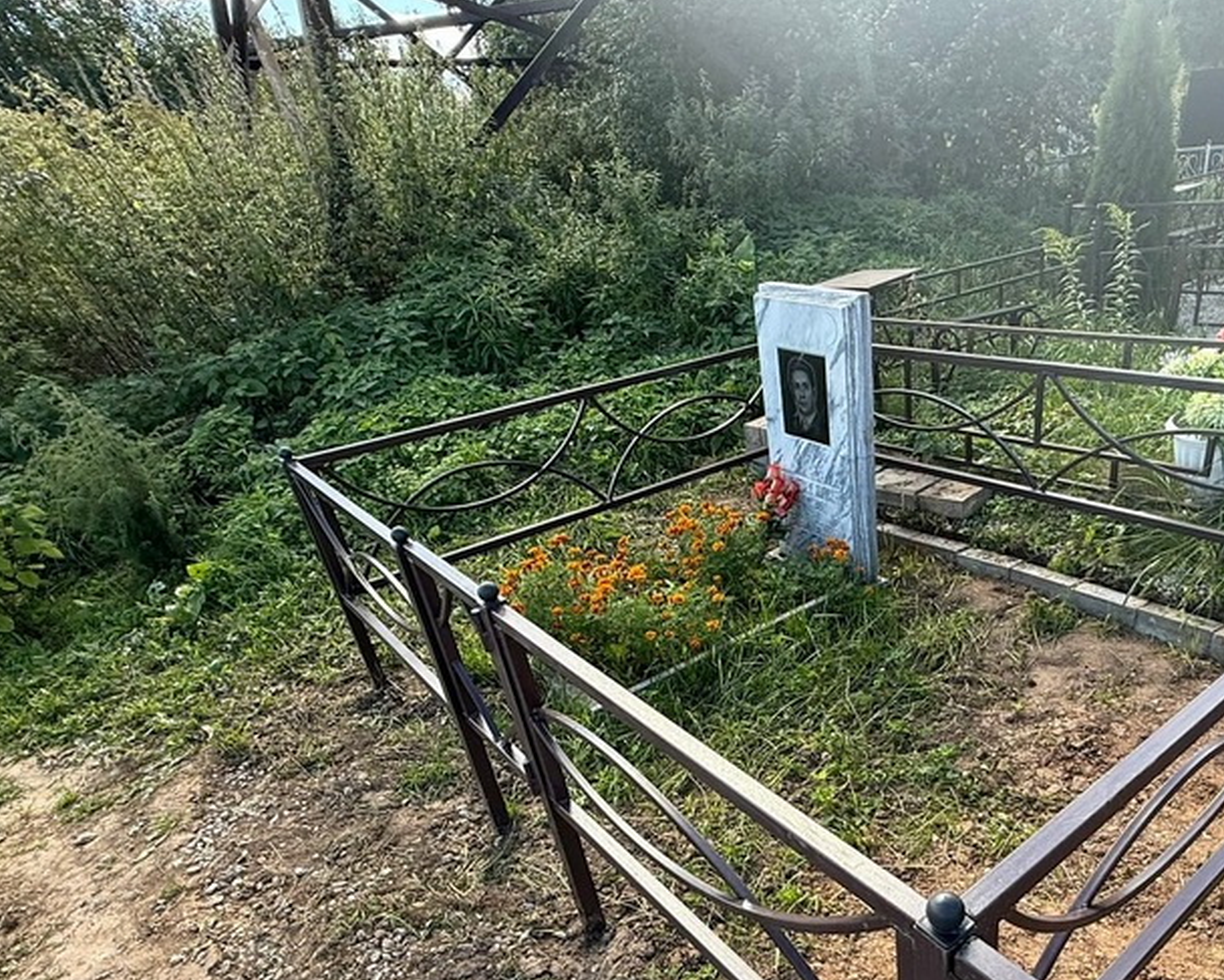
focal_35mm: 23
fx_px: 834
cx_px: 791
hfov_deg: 70.9
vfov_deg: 58.7
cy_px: 696
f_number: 2.2
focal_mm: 2.22
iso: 50
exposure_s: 1/226
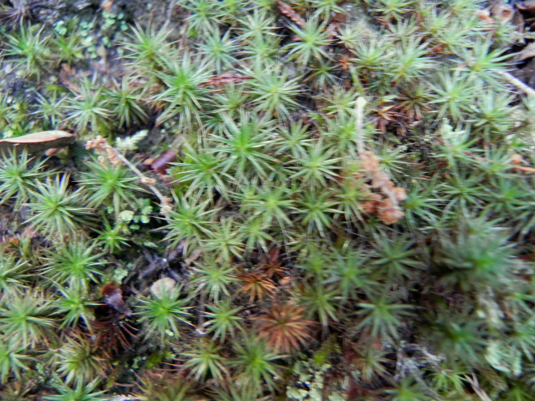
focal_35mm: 26
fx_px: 402
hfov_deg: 67.3
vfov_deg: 53.1
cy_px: 200
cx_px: 268
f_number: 2.8
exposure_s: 1/21.3
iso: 400
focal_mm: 4.6
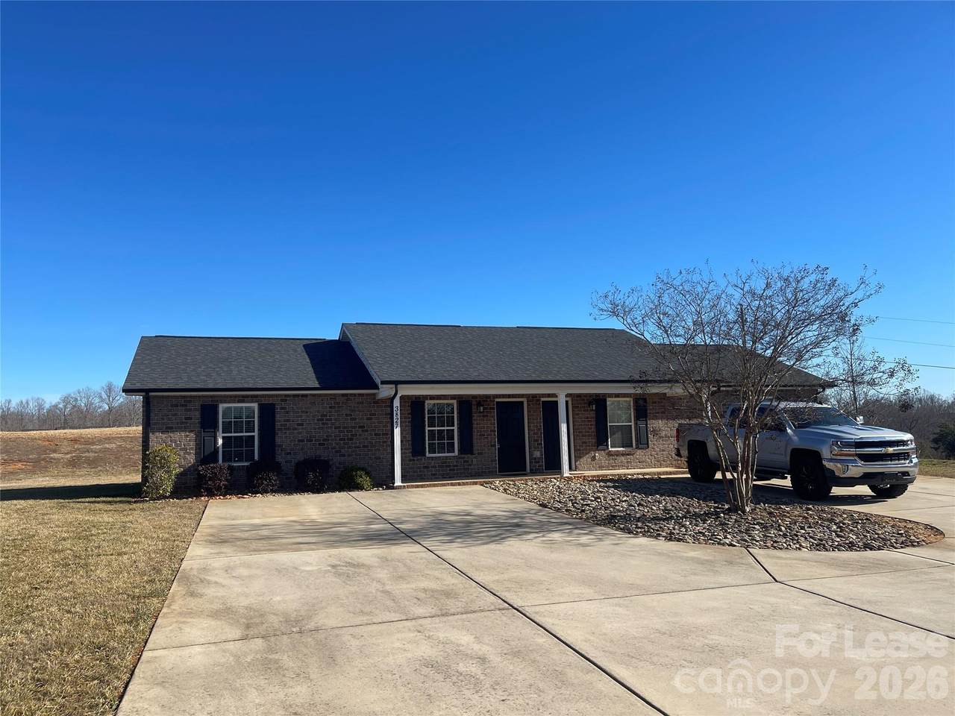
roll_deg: +2.3
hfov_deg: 69.4
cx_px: 478
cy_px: 358
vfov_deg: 54.9
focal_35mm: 25
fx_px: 690
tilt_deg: +6.9
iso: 32
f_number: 1.6
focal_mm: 5.1
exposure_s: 1/3257
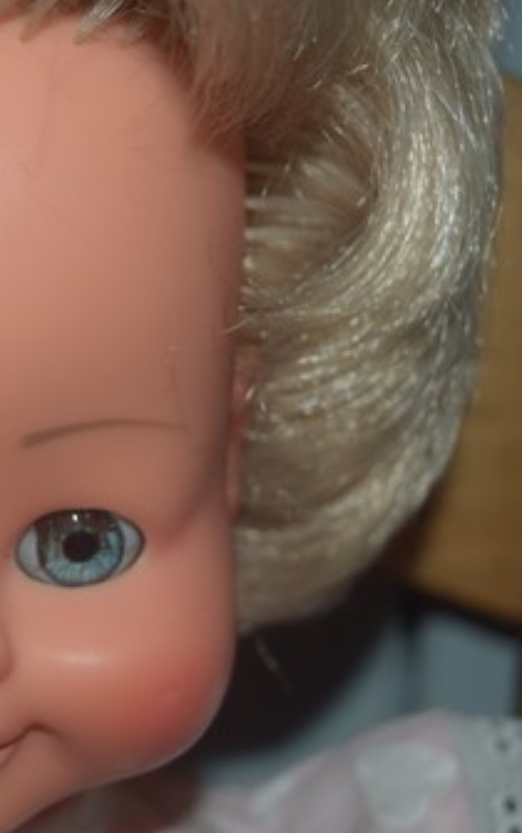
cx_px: -80
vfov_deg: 22.3
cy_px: 443
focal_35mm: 93
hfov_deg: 13.7
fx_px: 2112
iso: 125
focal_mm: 34
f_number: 4.5
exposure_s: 1/60
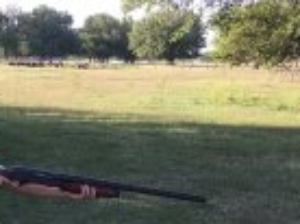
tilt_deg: -14.4
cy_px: 228
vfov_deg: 18.5
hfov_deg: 23.7
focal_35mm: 77
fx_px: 666
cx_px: -35
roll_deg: -0.2
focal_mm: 4.15
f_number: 2.2
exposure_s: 1/202
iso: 25
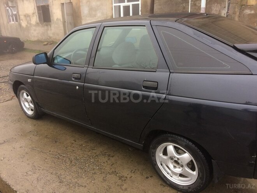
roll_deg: +2.0
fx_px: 215
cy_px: 96
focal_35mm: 29
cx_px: 128
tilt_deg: -20.1
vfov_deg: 48.2
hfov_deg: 61.7
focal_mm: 4.15
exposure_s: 1/100
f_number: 2.2
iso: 40
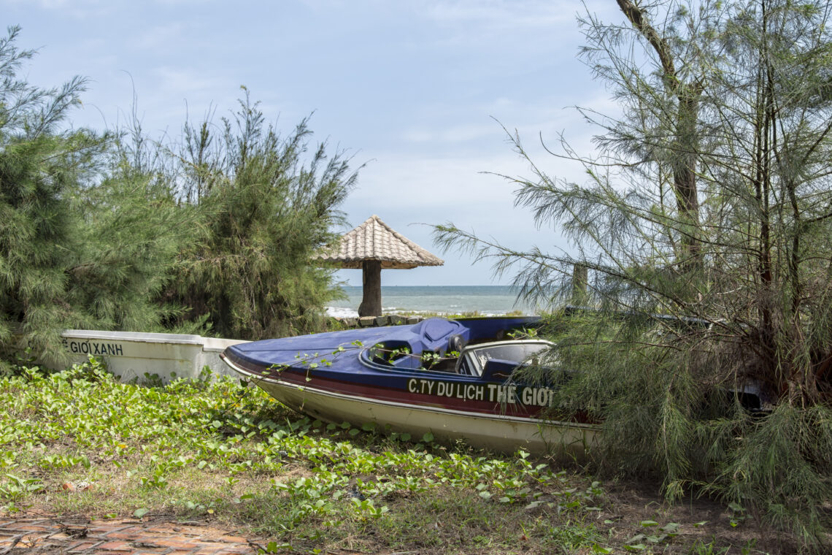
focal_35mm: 45
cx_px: 416
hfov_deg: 43.6
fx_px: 1040
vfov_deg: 29.9
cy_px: 278
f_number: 8
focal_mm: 30
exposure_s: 1/320
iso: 100
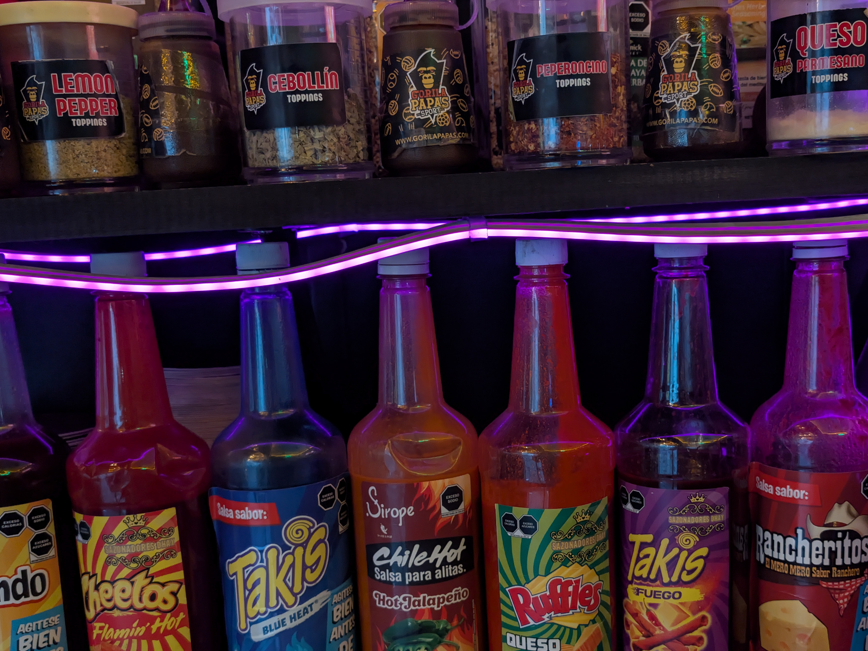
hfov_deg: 47.7
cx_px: 492
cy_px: 393
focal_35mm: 39
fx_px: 978
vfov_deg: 36.7
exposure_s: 1/45.4
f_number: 1.68
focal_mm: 6.9
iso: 281
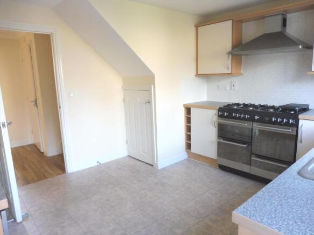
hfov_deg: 71.6
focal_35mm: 24
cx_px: 157
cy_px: 118
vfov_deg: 56.8
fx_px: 218
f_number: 3.3
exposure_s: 1/60
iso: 400
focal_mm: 4.3
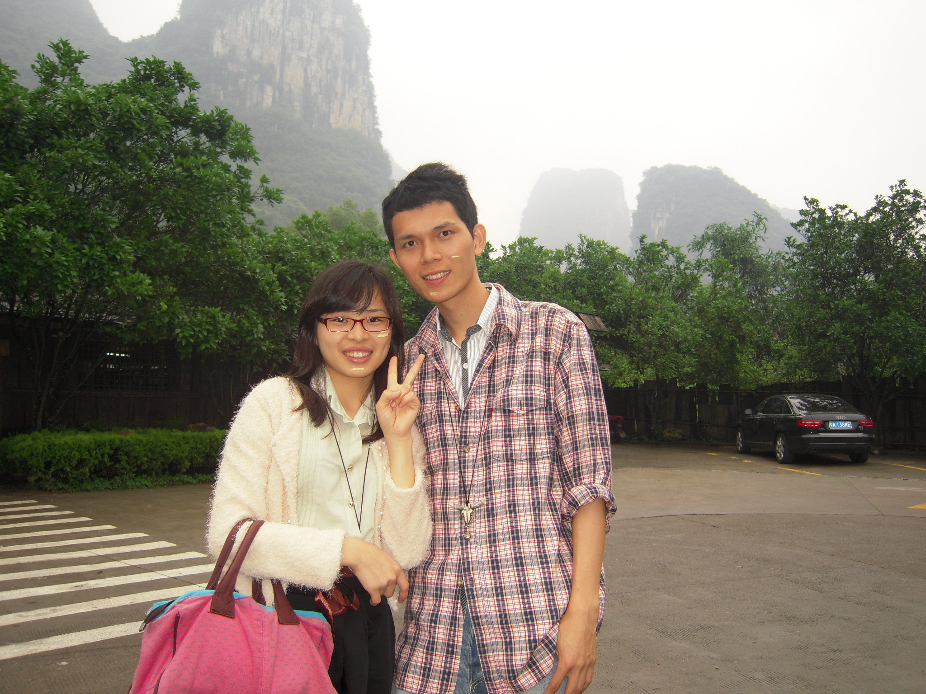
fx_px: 829
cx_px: 463
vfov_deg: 45.4
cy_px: 347
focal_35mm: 31
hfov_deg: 58.4
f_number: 2.8
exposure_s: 1/160
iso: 100
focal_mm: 5.6
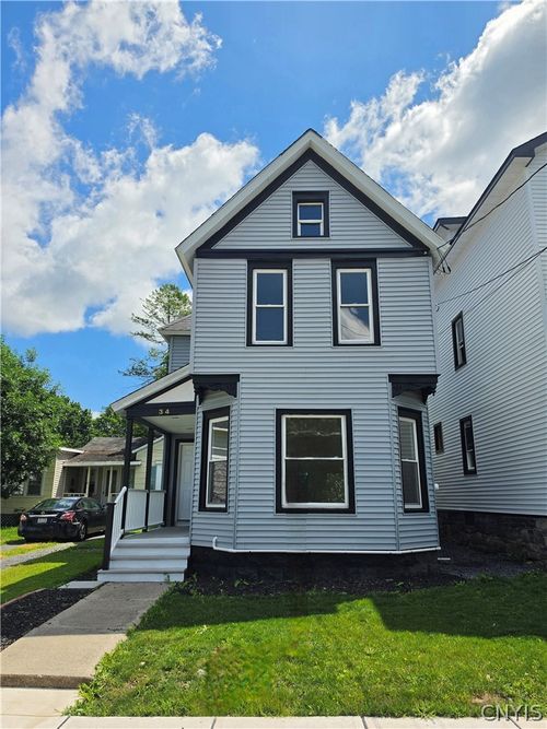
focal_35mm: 23
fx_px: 485
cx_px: 274
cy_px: 364
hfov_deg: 58.9
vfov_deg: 73.9
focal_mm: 6.5
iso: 50
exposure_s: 1/10000
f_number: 1.4
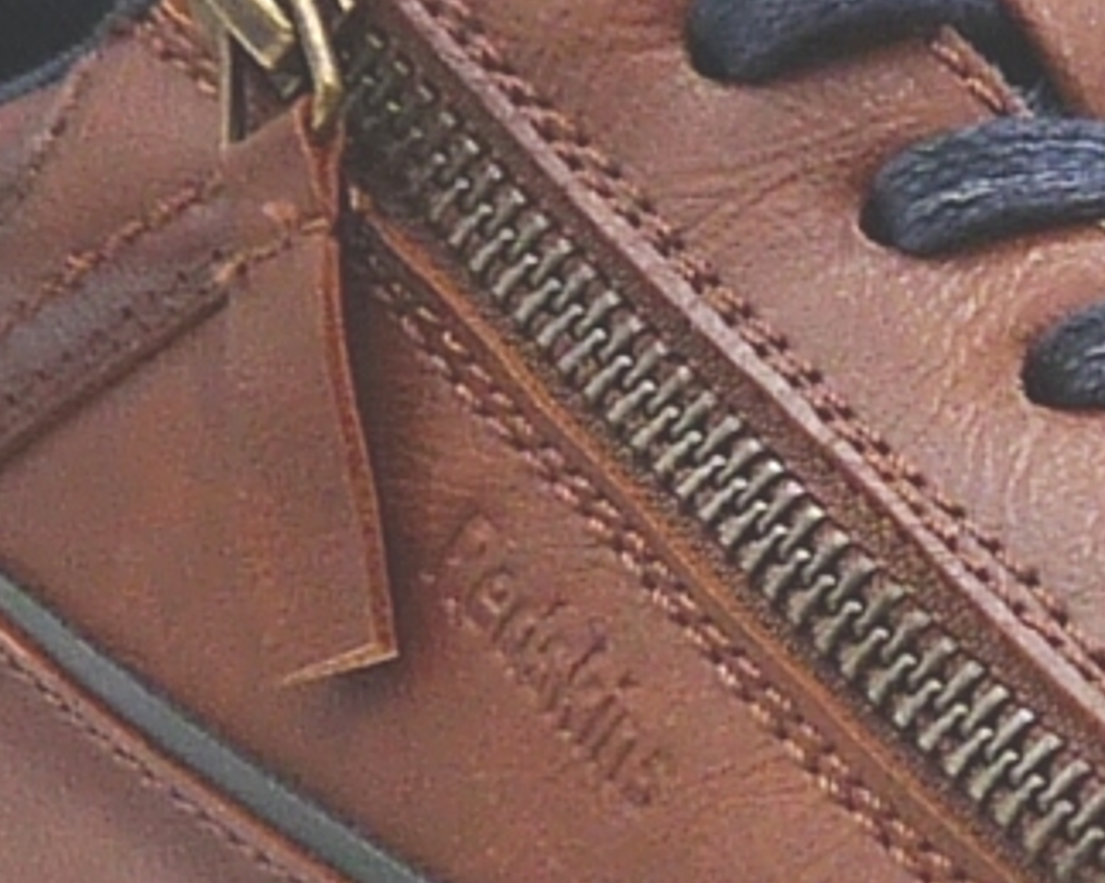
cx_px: 1132
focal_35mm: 232
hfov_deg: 8.3
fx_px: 7583
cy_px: 534
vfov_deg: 6.7
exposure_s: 1/200
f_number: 4
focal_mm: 4.8
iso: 100
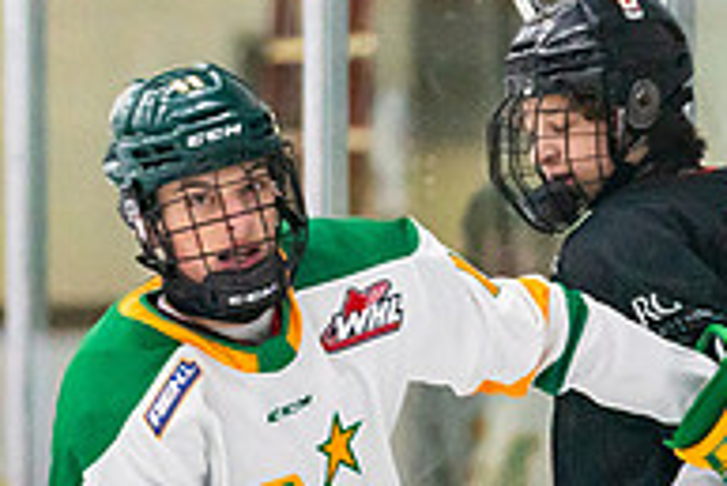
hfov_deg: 3.9
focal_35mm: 530
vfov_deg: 2.6
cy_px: 468
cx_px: 353
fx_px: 10711
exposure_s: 1/1250
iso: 3200
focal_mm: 132
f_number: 2.8
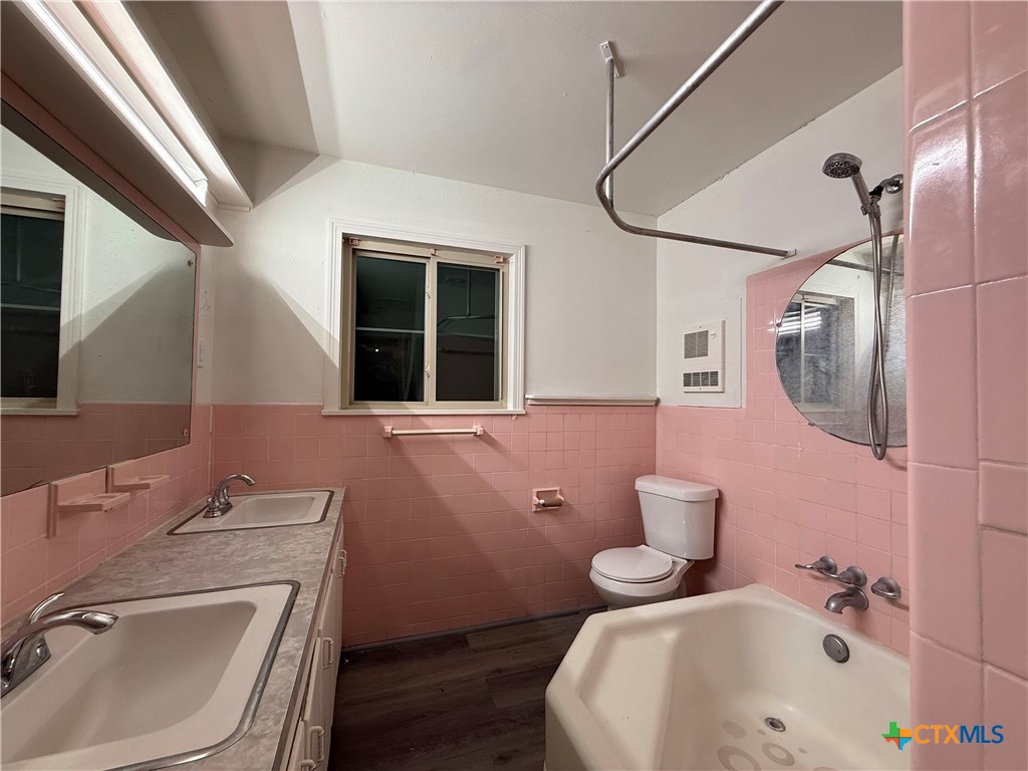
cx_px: 514
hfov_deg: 102.1
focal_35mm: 14
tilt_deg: +0.9
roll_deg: -1.0
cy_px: 386
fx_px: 416
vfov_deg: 85.7
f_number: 2.2
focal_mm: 2.22
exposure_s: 1/120
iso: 160
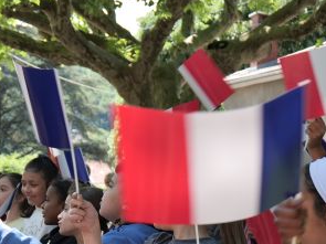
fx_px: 913
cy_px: 262
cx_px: 295
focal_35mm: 97
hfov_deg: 19.8
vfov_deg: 14.9
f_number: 4.2
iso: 100
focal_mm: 31
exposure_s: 1/160
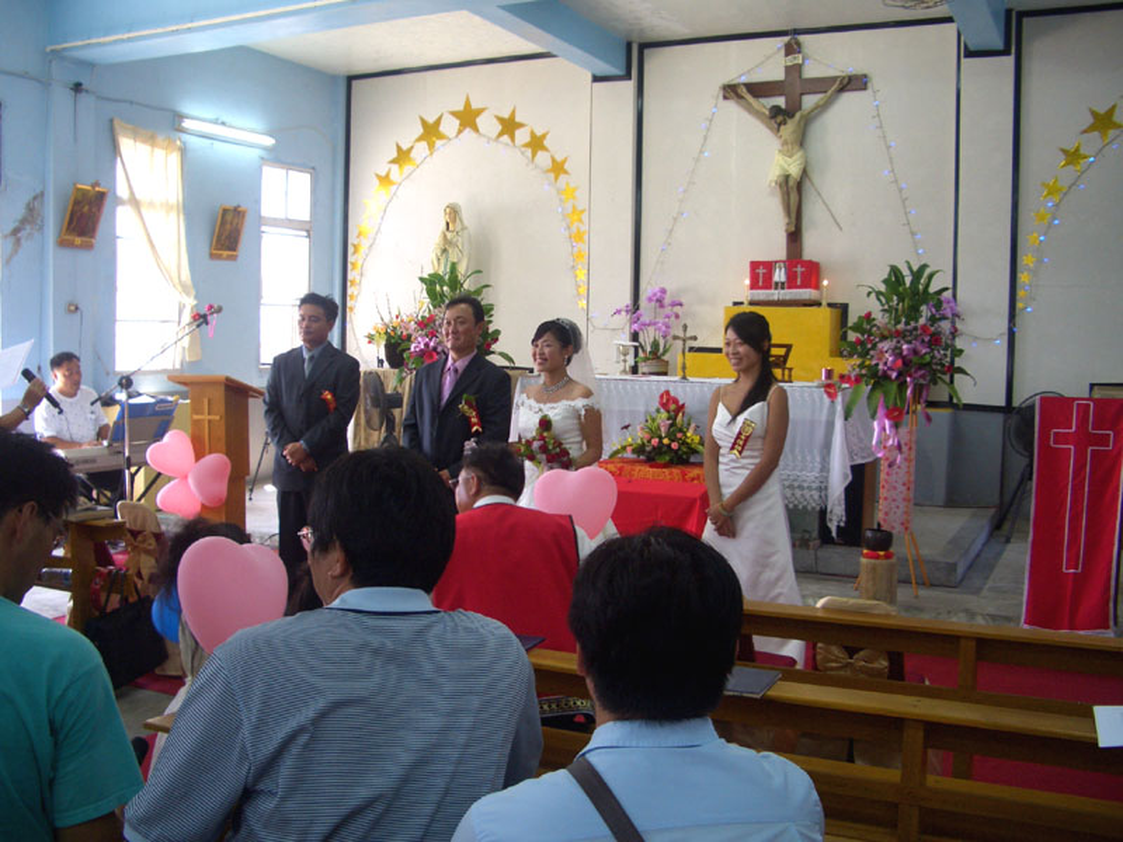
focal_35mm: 35
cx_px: 562
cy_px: 421
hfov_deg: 52.6
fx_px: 1135
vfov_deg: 40.7
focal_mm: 5.8
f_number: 2.6
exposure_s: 1/40
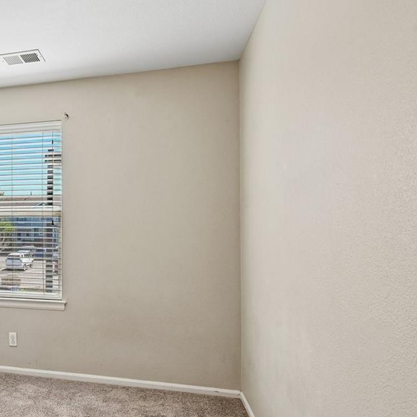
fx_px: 395
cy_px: 228
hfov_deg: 49.2
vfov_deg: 55.5
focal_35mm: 29
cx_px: 36
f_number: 10
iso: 400
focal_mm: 14
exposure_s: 1/60
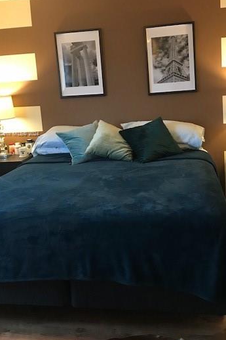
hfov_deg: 36.8
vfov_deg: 52.7
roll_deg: +2.8
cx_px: 121
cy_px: 134
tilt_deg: -6.0
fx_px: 339
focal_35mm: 36
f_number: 1.8
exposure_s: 1/15
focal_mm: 3.99
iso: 80
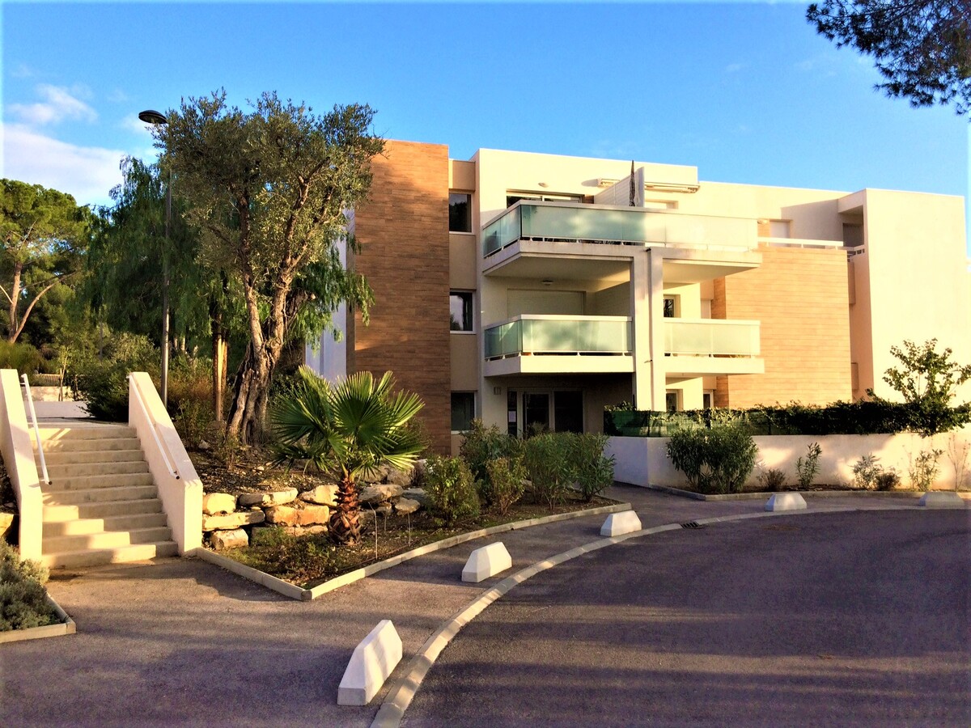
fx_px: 813
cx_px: 486
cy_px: 364
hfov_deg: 61.7
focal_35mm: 29
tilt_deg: +3.4
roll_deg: +1.3
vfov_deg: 48.2
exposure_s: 1/720
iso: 32
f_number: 2.2
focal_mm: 4.15
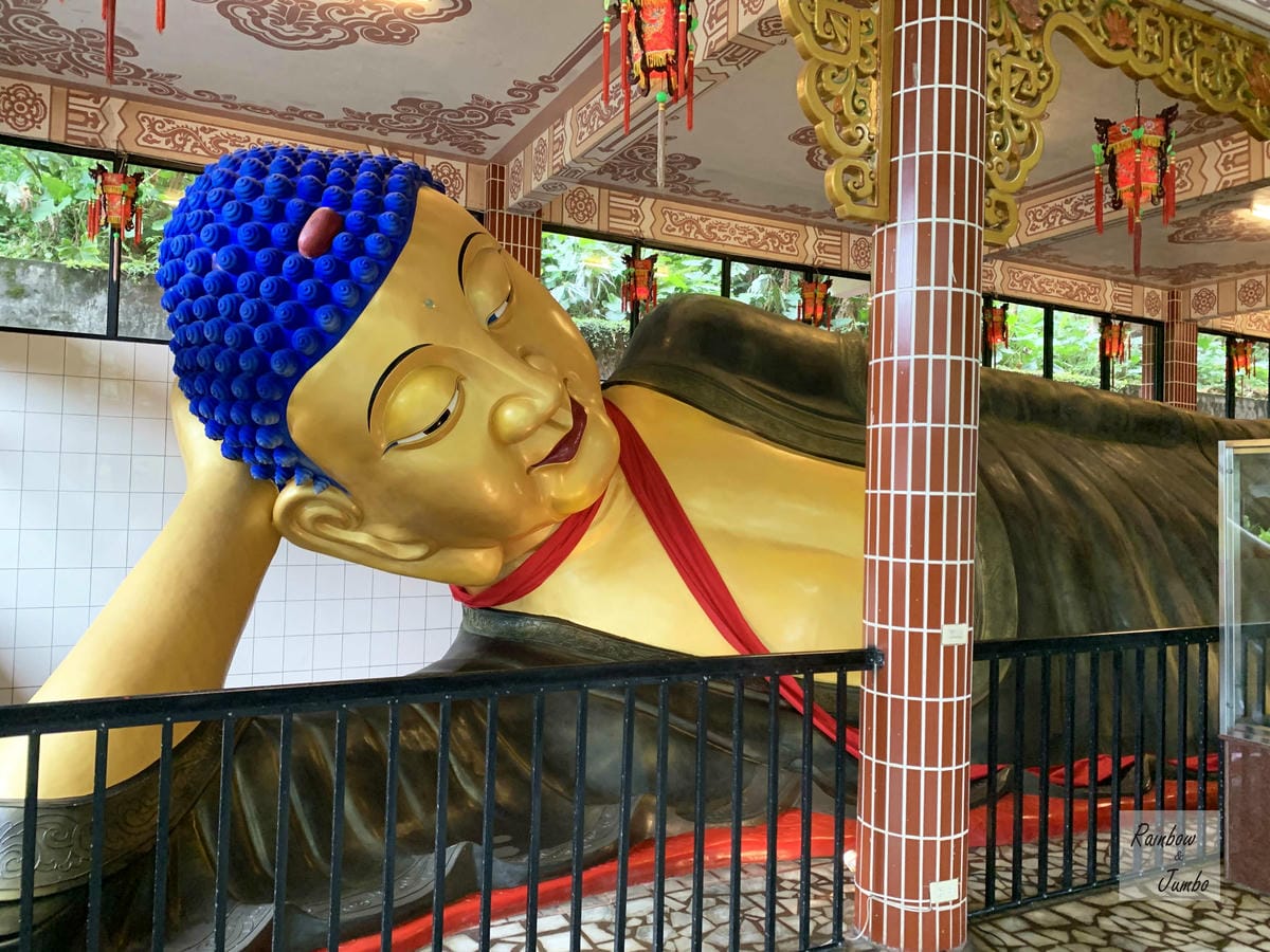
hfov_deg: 67.3
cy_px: 476
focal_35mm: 26
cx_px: 635
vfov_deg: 53.1
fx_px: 954
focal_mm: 4.25
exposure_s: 1/60
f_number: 1.8
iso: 320
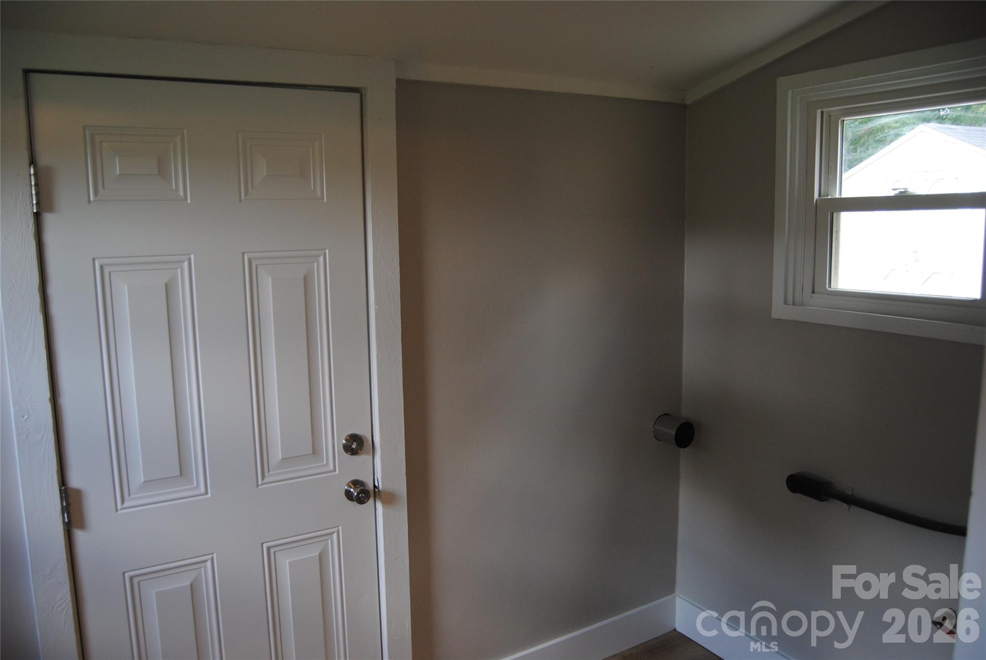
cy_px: 330
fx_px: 740
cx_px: 493
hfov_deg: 67.3
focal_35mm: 27
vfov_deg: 48.0
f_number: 3.5
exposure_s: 1/30
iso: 200
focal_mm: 18
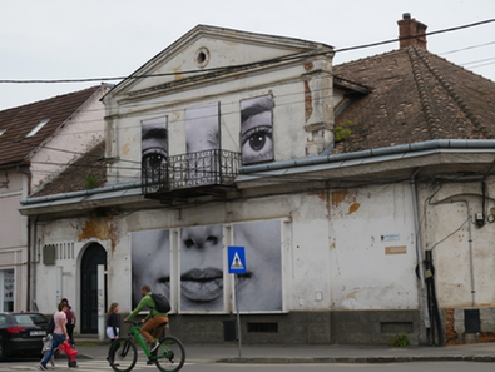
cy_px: 186
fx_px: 916
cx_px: 248
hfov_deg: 30.2
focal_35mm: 64
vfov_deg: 23.0
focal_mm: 32
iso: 200
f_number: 9
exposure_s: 1/320
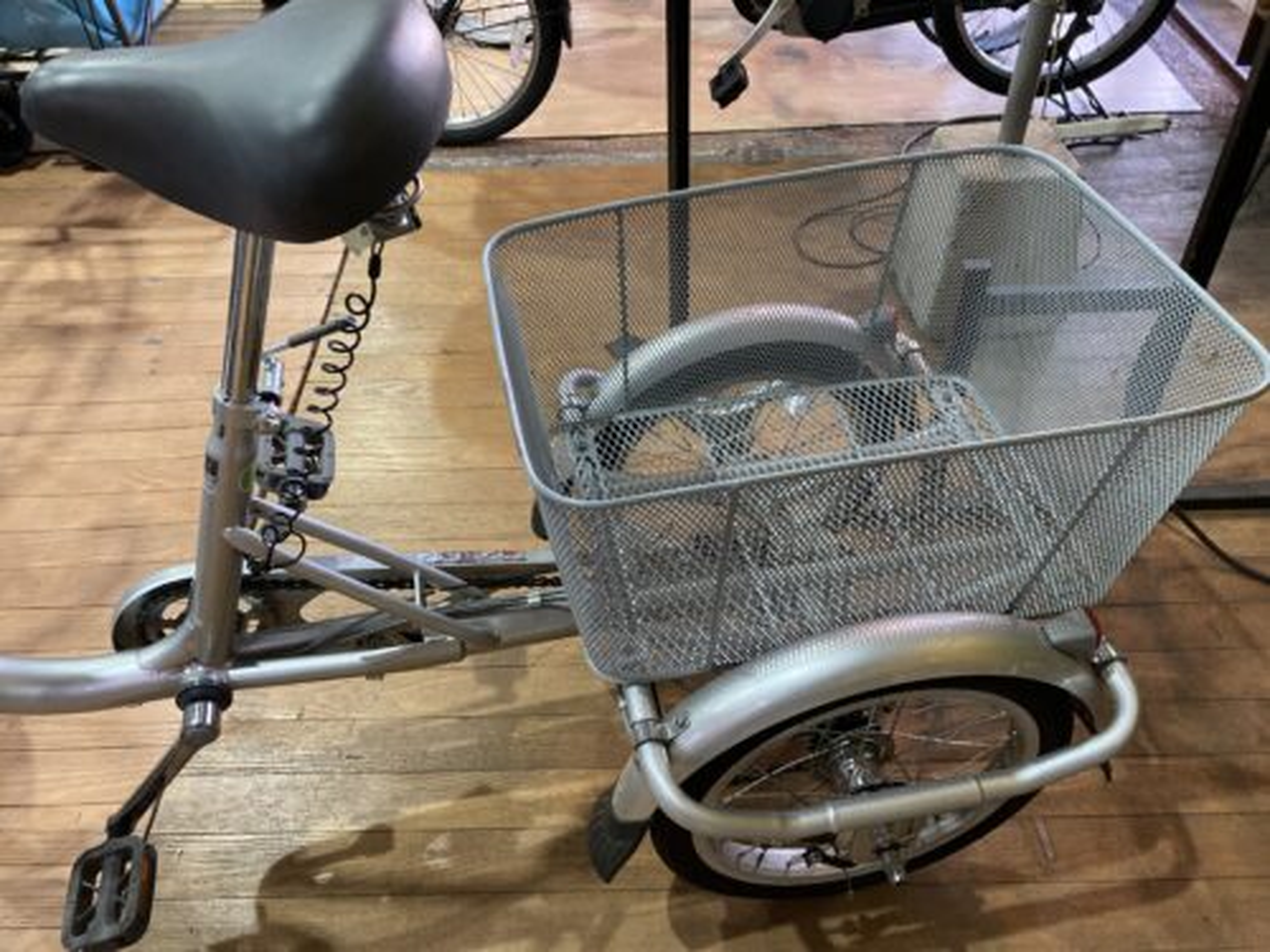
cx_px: 635
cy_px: 476
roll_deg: +2.7
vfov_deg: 49.7
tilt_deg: -43.8
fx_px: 1027
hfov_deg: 63.4
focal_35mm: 28
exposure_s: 1/50
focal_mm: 3.99
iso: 250
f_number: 1.8
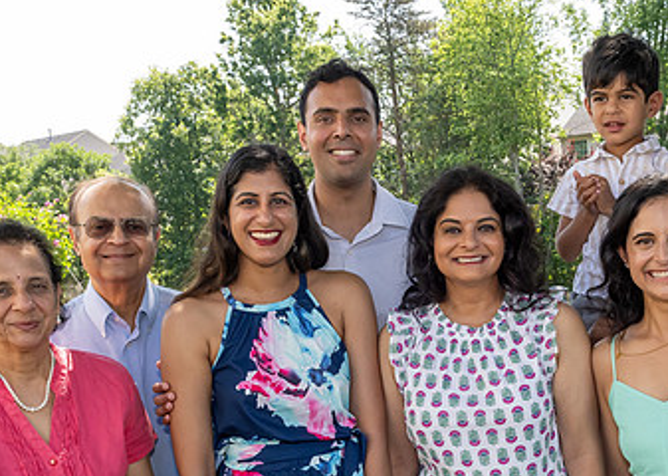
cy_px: 373
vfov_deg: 23.0
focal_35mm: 61
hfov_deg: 31.9
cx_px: 459
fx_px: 1156
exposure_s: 1/250
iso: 720
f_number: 9
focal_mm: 22
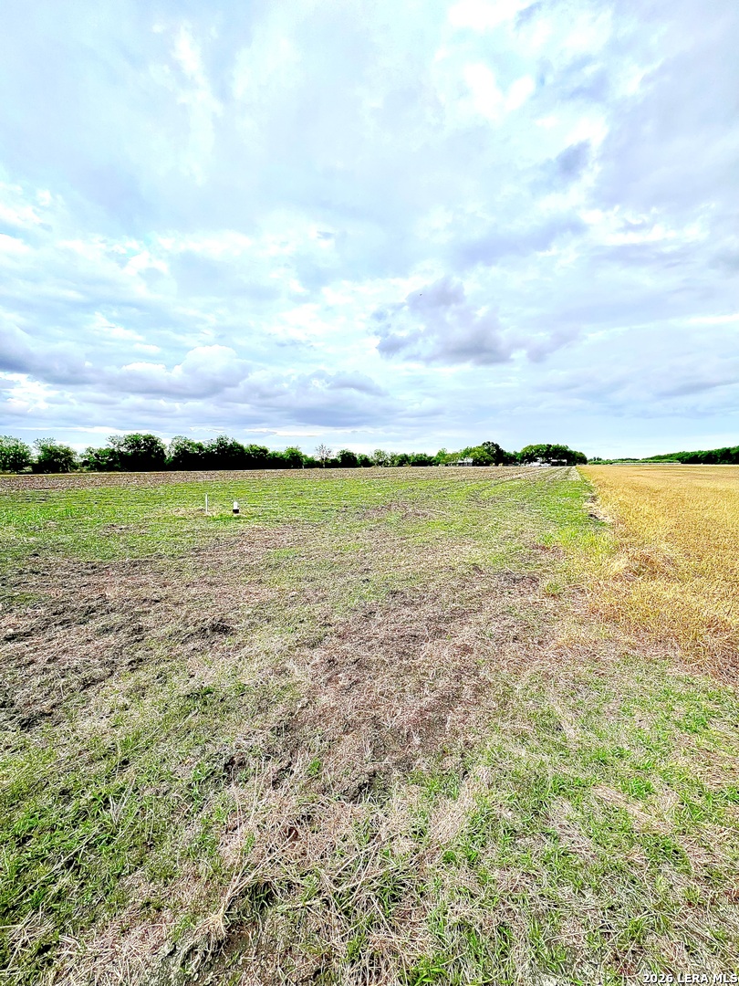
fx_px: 370
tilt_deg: -4.3
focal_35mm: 13
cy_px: 493
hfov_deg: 89.9
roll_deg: +0.3
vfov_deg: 106.2
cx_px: 370
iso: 32
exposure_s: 1/288
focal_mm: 1.57
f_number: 1.8
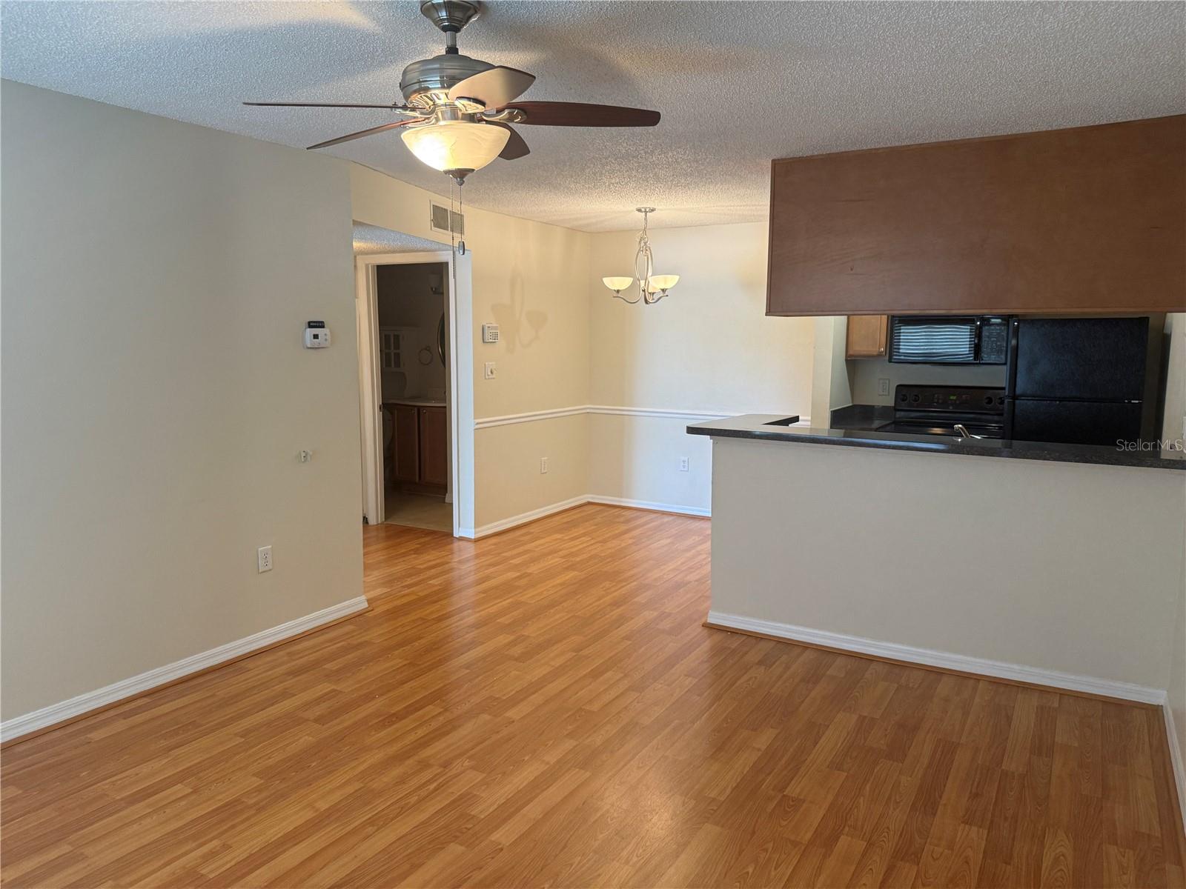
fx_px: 822
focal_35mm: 24
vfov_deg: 56.8
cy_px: 444
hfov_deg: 71.6
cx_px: 593
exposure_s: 1/60
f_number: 1.78
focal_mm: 6.76
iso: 200
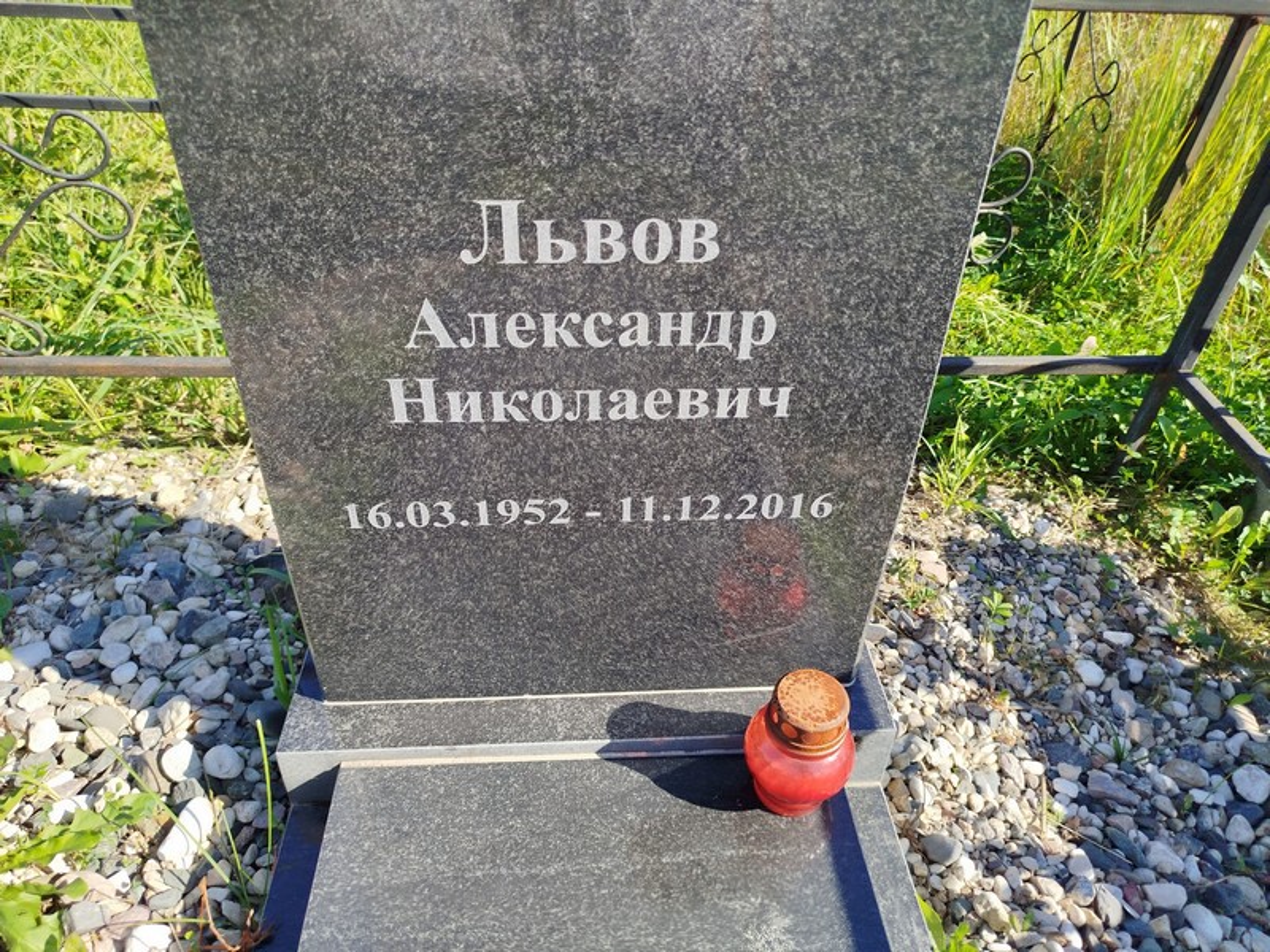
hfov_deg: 71.6
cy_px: 476
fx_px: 881
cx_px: 635
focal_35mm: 24
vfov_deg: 56.8
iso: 50
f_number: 1.7
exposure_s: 1/493
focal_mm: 5.31
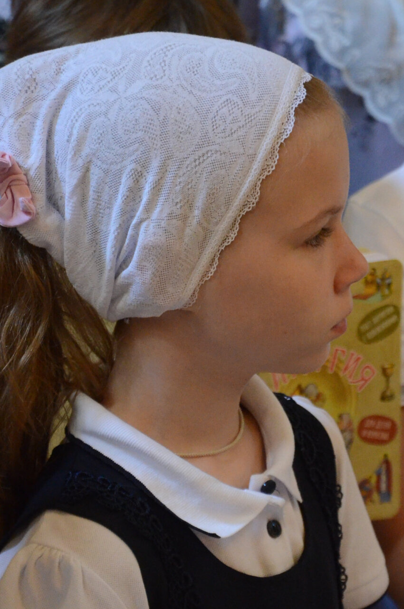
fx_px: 3985
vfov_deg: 8.7
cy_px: 356
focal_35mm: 236
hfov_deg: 5.8
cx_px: 272
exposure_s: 1/50
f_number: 5.6
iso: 4500
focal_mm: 105
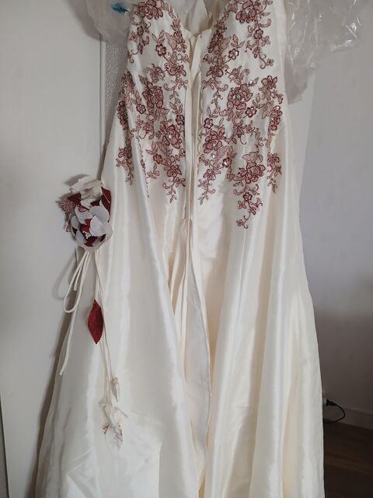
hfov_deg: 53.1
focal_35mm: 26
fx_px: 374
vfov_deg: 67.3
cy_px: 249
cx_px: 186
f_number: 1.8
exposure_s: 1/33.3
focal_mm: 3.98
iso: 200
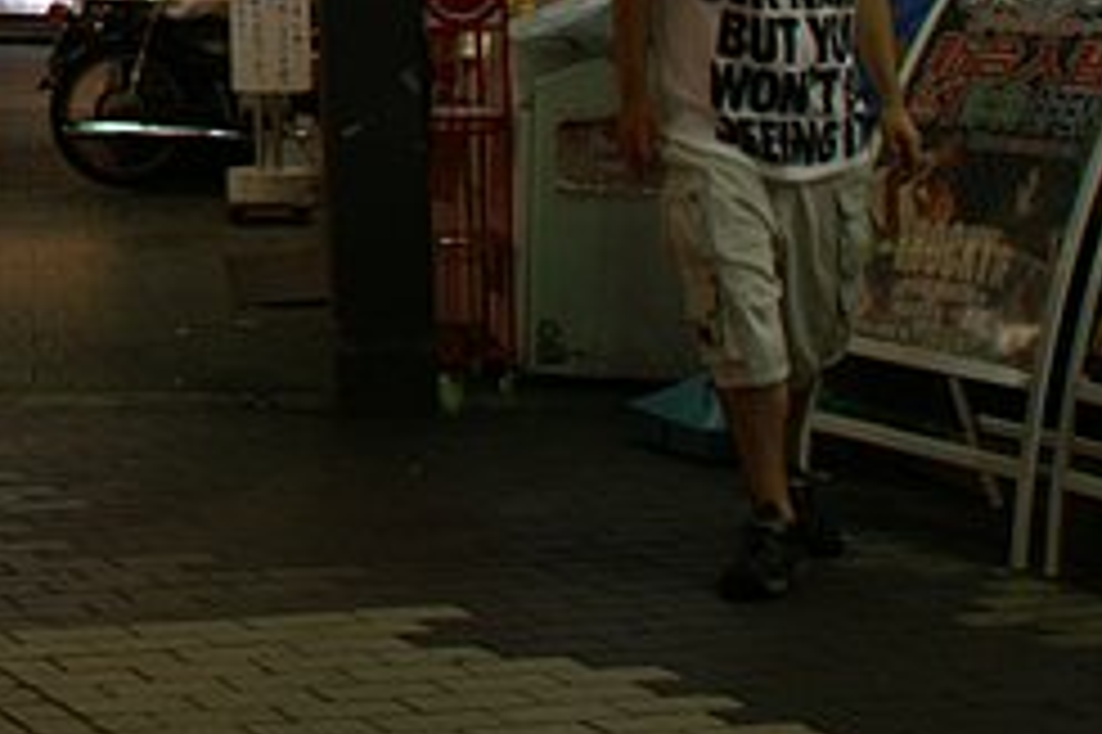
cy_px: -750
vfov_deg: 11.0
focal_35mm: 113
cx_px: -724
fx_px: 3457
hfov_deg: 16.0
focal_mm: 18
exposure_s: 1/30
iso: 125
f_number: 3.5
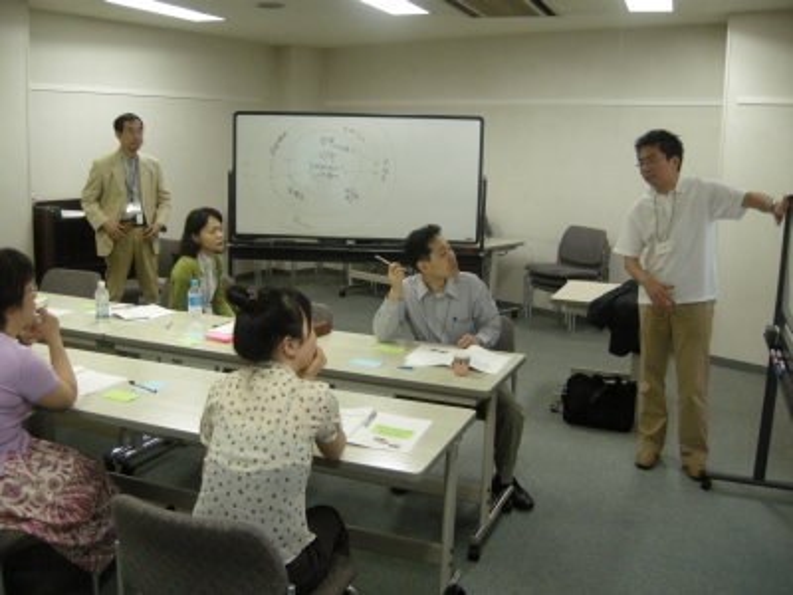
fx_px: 802
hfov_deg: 52.6
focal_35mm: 35
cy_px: 298
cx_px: 396
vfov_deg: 40.7
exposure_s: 1/55.2
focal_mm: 7.5
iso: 294
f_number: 2.7
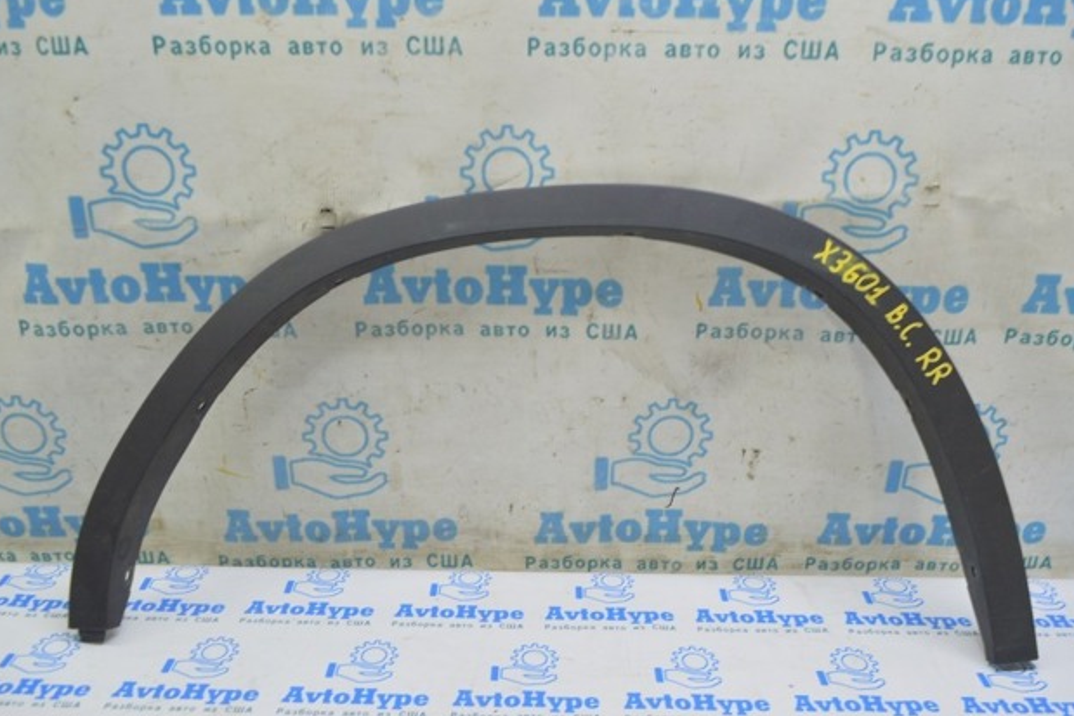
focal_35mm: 33
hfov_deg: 57.9
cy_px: 349
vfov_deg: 40.5
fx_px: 970
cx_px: 524
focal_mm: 21
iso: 400
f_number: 5.6
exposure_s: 1/20
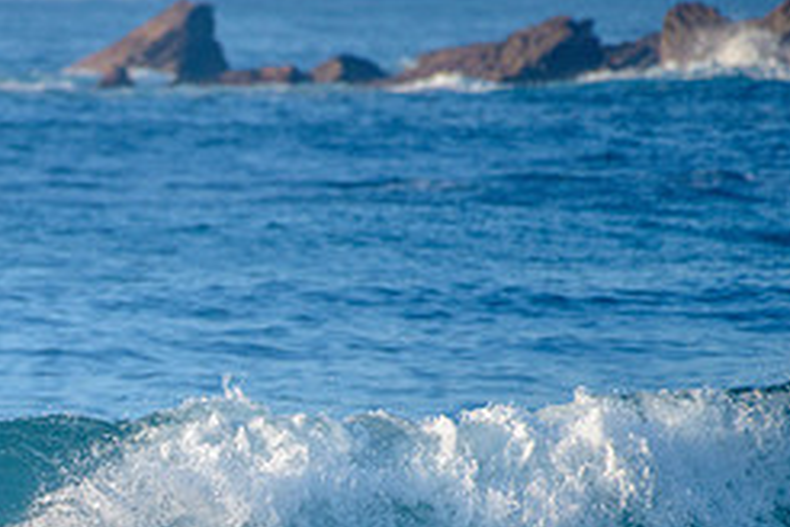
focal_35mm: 1181
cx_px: -26
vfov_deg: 1.2
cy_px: 561
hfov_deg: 1.7
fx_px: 25914
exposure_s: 1/2000
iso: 450
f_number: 5.6
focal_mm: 500
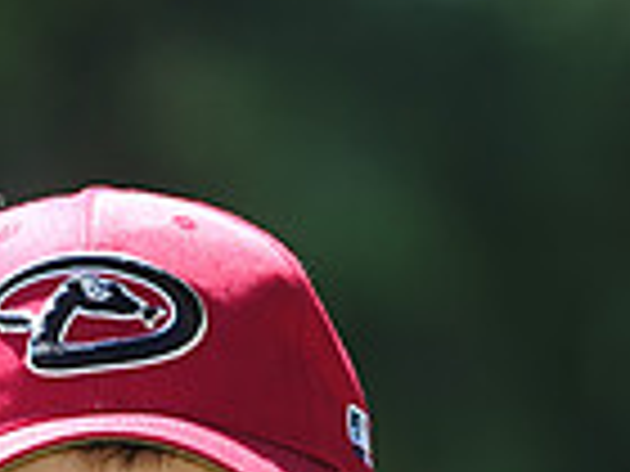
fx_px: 14505
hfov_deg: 2.5
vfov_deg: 1.9
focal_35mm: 797
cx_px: -9
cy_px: 796
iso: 200
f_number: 4.5
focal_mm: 200
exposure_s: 1/400
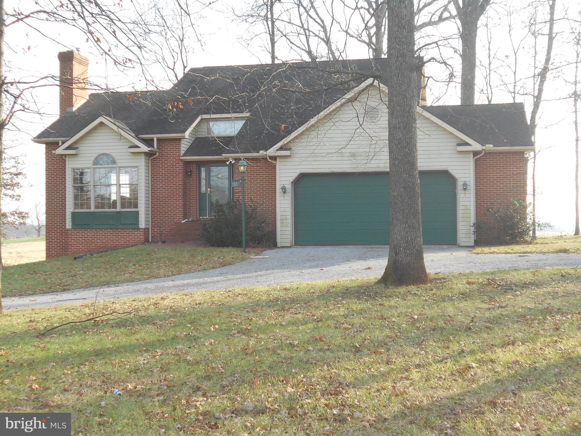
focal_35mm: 49
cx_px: 290
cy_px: 218
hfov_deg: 38.9
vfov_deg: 29.7
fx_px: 823
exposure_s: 1/250
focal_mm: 8.8
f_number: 4.5
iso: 140
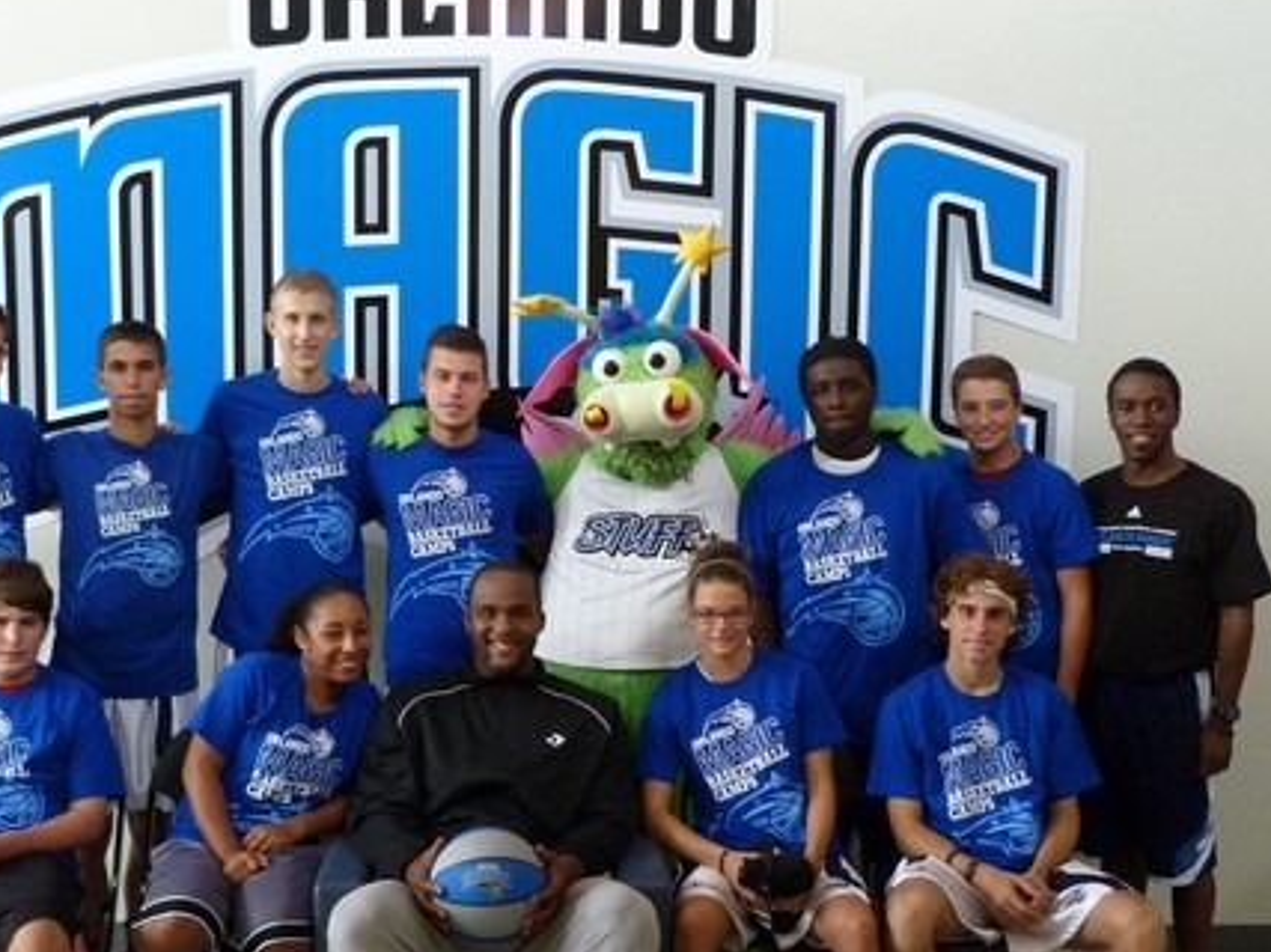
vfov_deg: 32.1
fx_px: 1652
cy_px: 577
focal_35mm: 45
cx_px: 557
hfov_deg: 42.0
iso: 400
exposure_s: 1/50
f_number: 3
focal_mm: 5.4
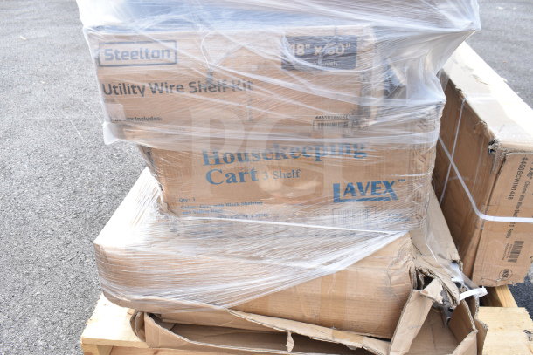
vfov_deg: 41.7
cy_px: 178
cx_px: 266
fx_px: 466
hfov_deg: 59.5
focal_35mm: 32
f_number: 6.3
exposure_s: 1/160
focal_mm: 21
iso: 200
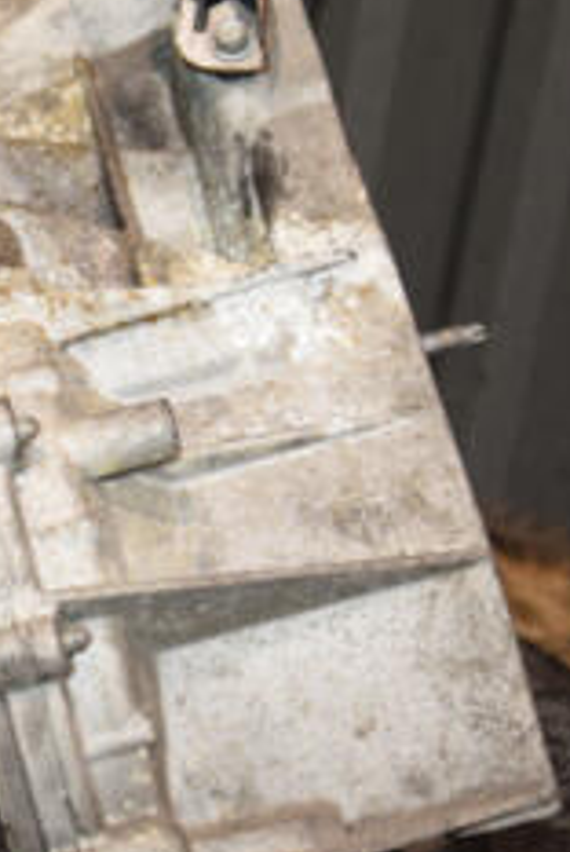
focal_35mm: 108
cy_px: 439
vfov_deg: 18.9
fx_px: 2557
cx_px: -208
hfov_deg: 12.3
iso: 800
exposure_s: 1/60
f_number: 5
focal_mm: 28
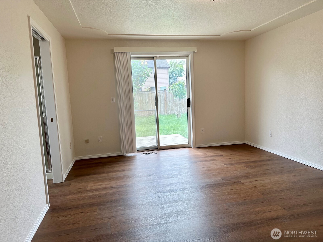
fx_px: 224
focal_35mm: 24
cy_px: 121
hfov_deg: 71.6
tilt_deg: -6.8
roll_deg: +1.9
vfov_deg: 56.8
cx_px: 162
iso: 80
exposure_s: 1/279
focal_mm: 6.86
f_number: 1.78
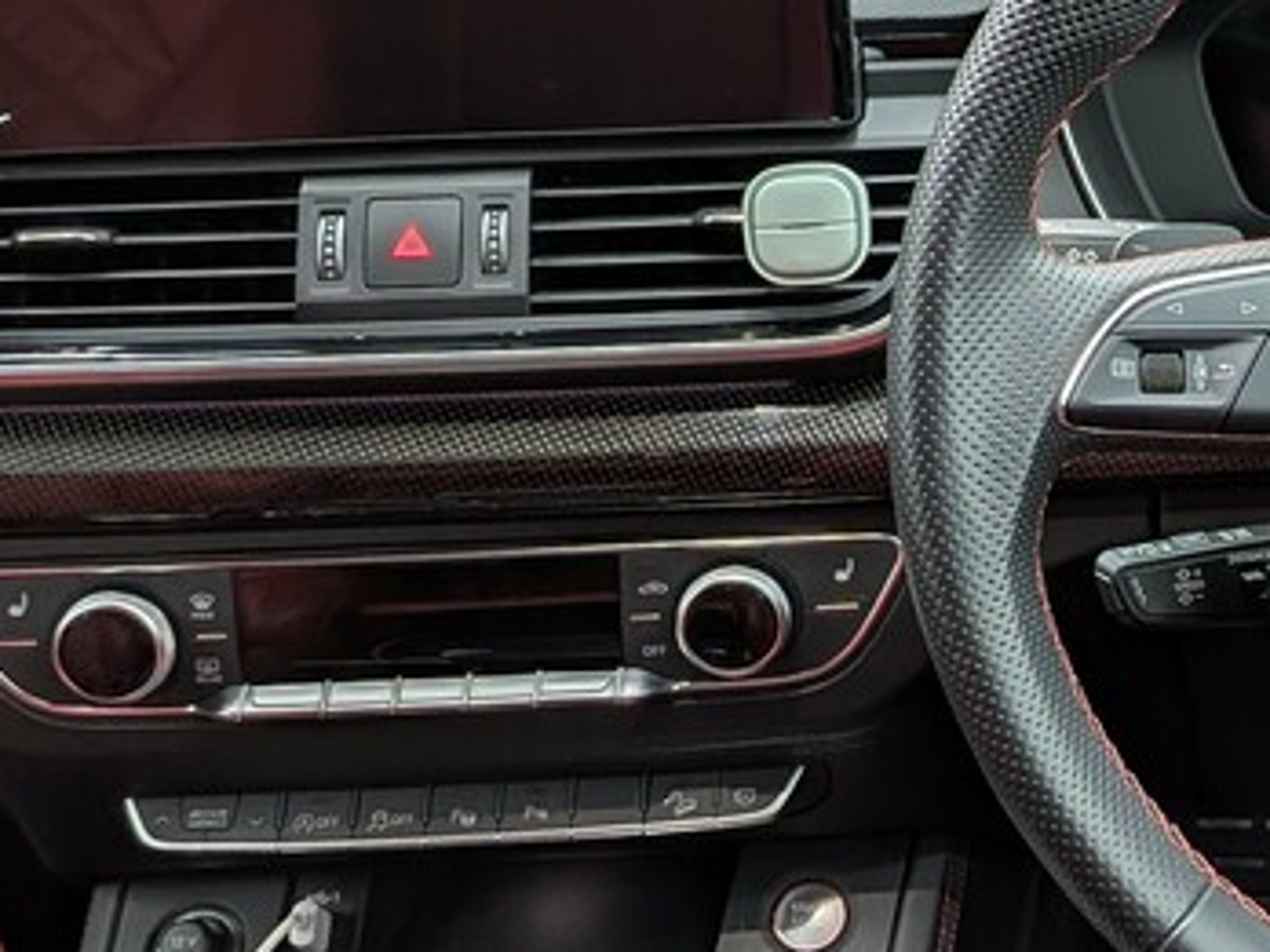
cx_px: 1383
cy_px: 226
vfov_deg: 21.1
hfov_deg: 26.1
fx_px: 2531
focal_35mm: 69
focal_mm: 4.53
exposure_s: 1/120
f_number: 1.7
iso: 42
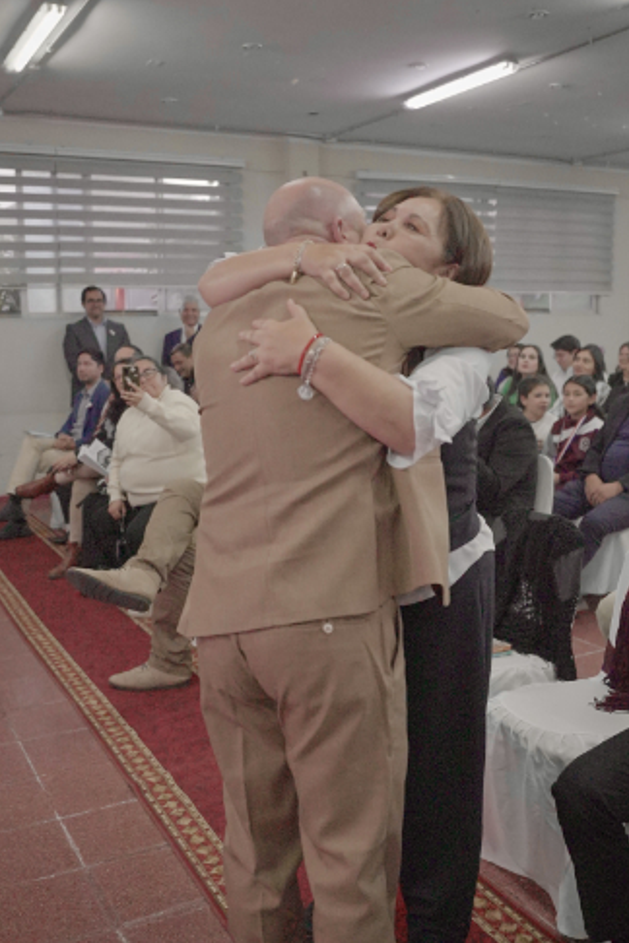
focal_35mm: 37
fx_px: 970
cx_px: 314
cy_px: 448
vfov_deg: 51.9
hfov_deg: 35.9
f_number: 1.8
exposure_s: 1/250
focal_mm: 20
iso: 16000
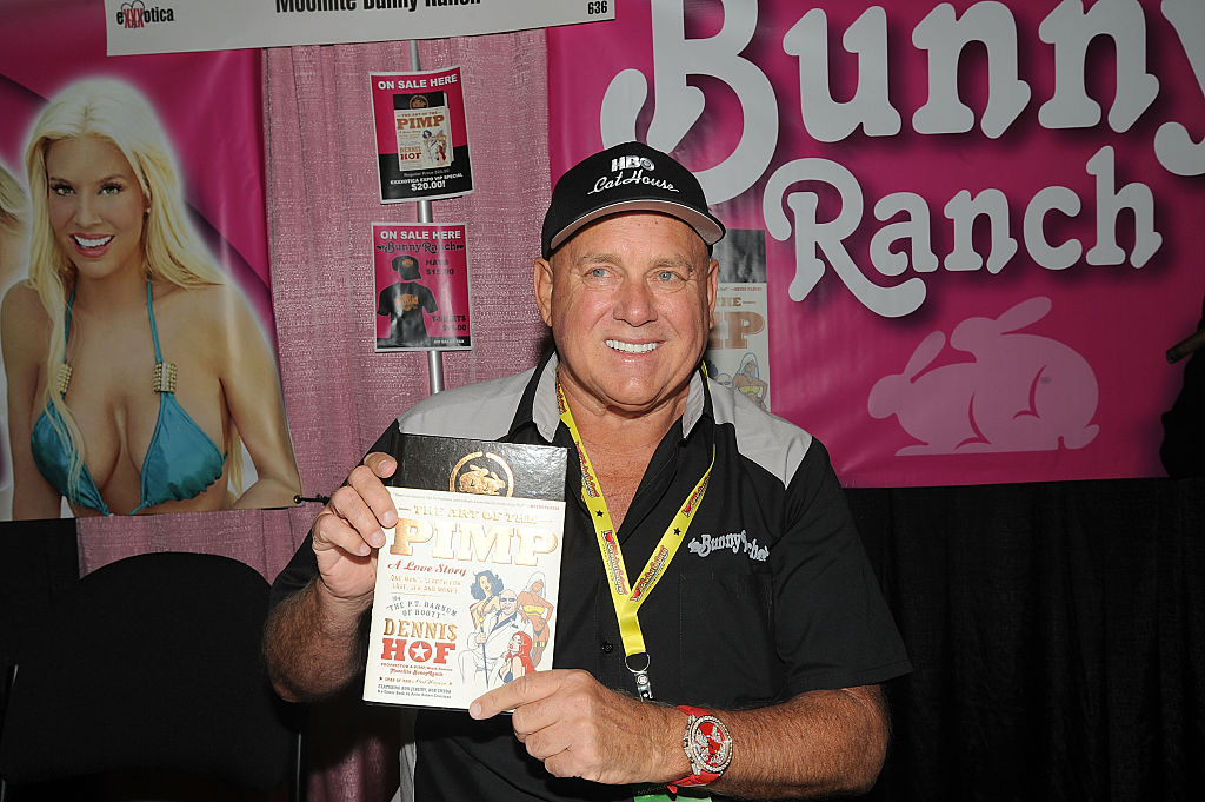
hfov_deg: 58.8
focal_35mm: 32
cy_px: 401
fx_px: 1070
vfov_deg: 41.1
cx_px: 602
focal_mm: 32
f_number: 11
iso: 250
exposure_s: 1/100
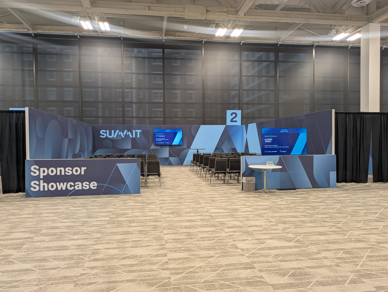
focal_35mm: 25
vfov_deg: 54.9
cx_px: 194
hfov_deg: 69.4
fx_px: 280
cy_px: 146
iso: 65
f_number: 1.89
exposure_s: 1/24
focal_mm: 5.43
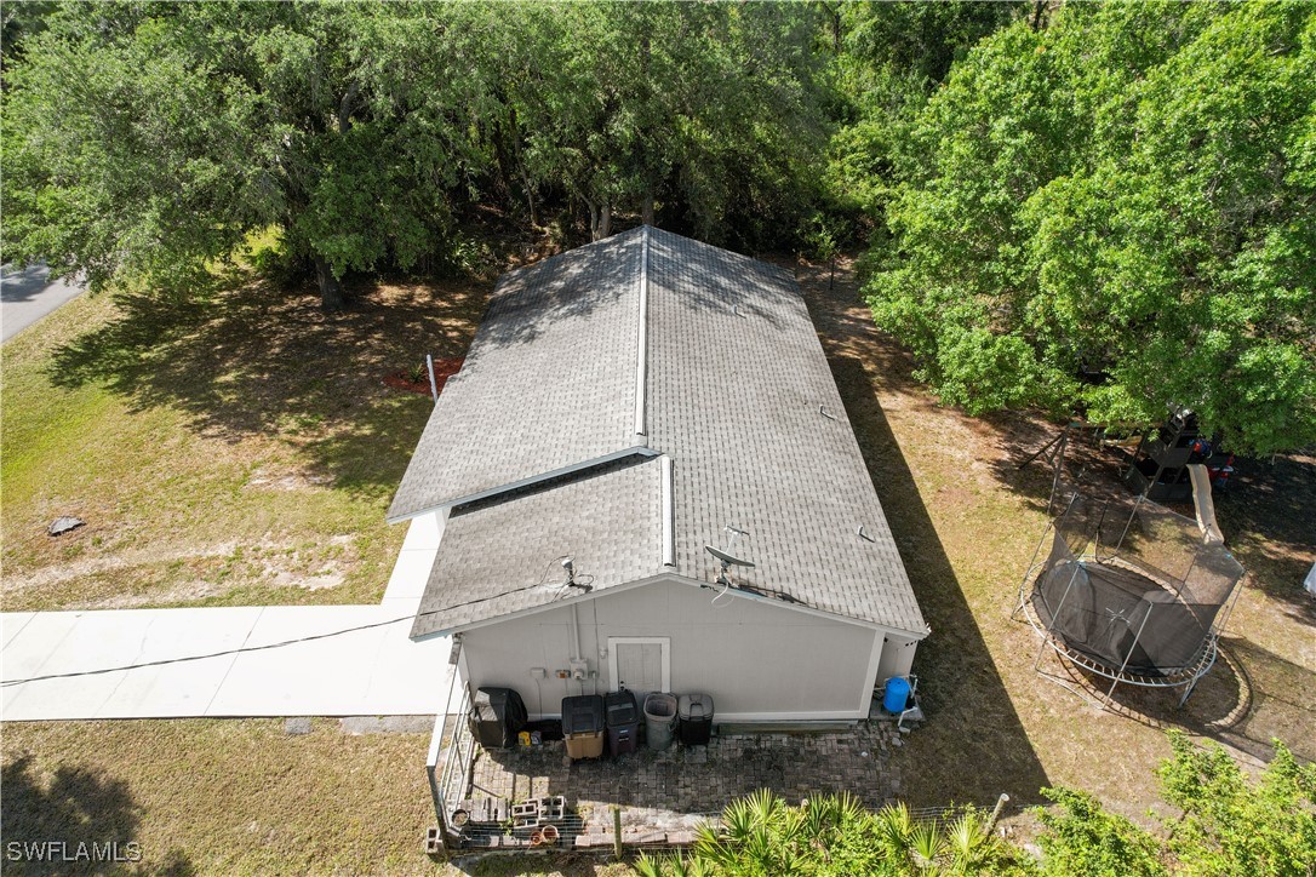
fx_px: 804
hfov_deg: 78.6
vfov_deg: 57.2
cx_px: 658
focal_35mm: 22
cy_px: 438
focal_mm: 8.38
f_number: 2.8
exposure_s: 1/730
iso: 100
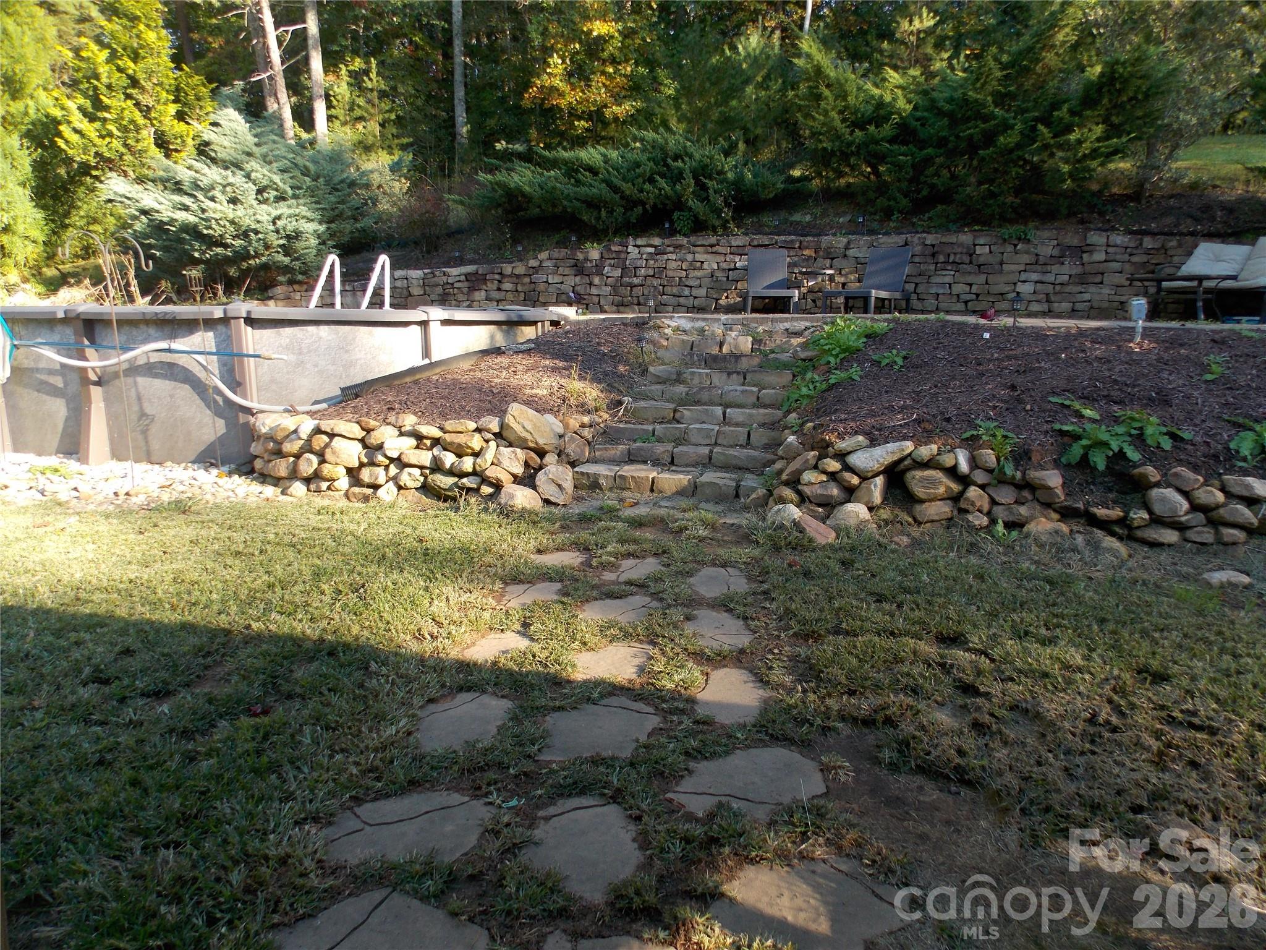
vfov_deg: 58.9
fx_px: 841
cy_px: 475
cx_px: 633
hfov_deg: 73.9
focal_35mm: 23
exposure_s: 1/100
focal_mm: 4
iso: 80
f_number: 3.1
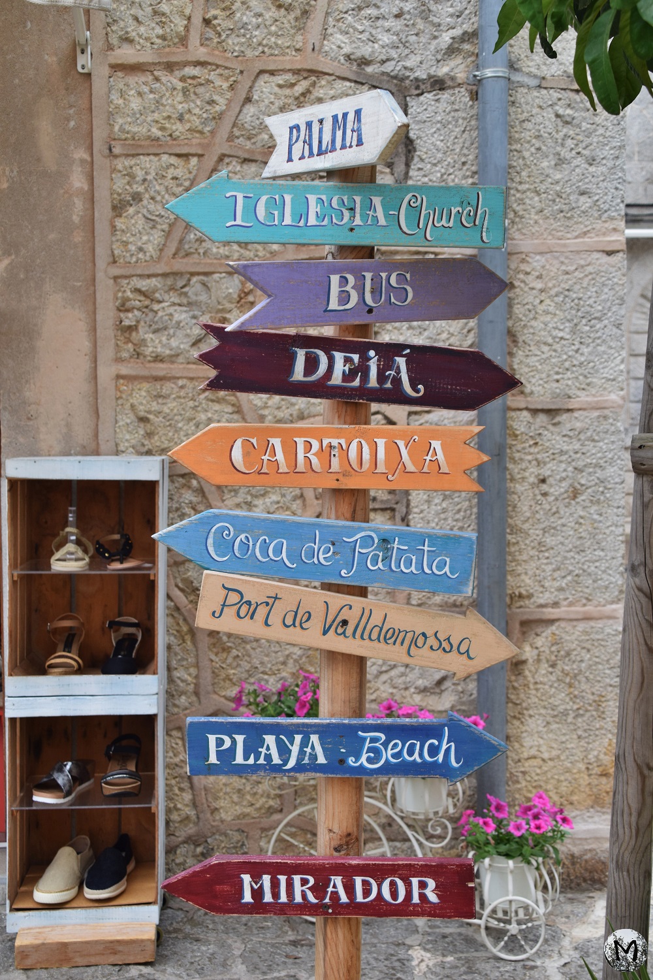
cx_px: 326
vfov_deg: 42.3
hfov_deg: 28.9
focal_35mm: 46
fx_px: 1265
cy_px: 490
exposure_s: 1/200
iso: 400
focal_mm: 31
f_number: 7.1
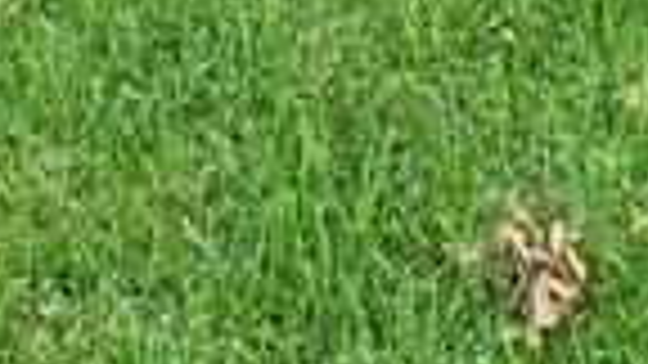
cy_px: -836
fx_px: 1735
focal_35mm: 101
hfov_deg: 21.1
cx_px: 405
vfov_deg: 8.9
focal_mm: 2.2
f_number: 1.9
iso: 32
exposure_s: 1/120
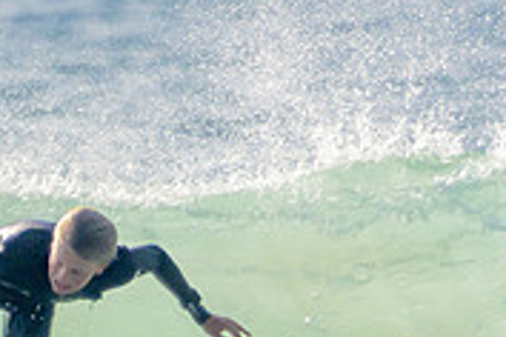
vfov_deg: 0.6
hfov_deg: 0.8
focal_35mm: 2456
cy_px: 401
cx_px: -172
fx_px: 34518
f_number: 11
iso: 800
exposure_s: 1/2000
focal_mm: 750
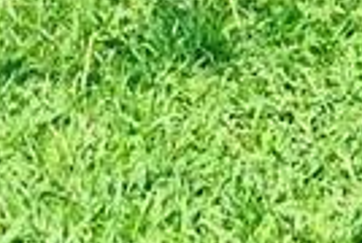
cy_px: -726
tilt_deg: -9.0
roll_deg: +4.0
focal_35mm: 206
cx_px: -208
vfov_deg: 5.7
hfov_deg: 9.6
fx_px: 2076
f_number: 1.5
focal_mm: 5.7
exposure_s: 1/1669
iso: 50
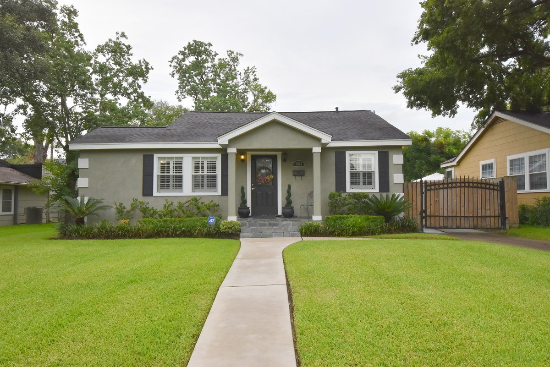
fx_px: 390
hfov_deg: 70.4
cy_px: 184
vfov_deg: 50.4
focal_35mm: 26
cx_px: 275
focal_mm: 17
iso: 500
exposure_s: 1/400
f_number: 10
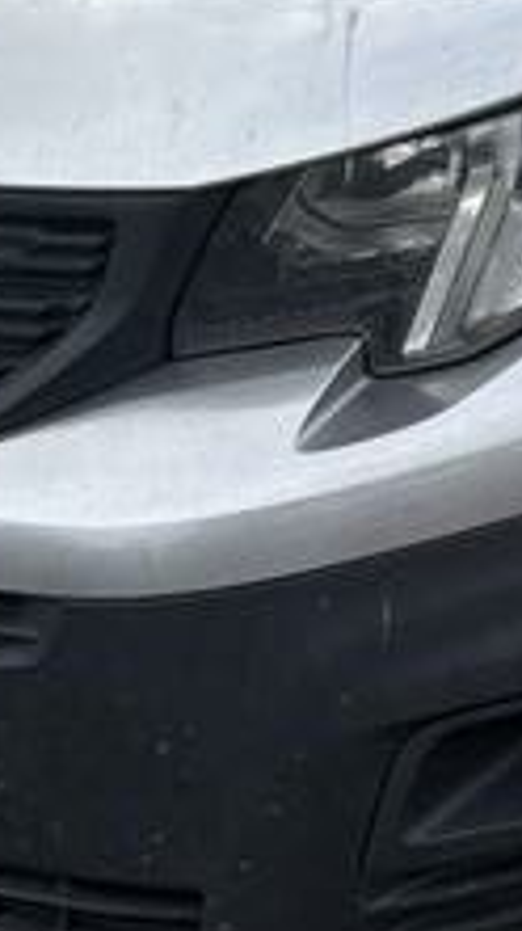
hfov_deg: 10.5
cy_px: -291
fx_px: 2835
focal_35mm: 115
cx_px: 476
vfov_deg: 17.4
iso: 50
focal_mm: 5.96
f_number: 1.6
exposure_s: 1/1287
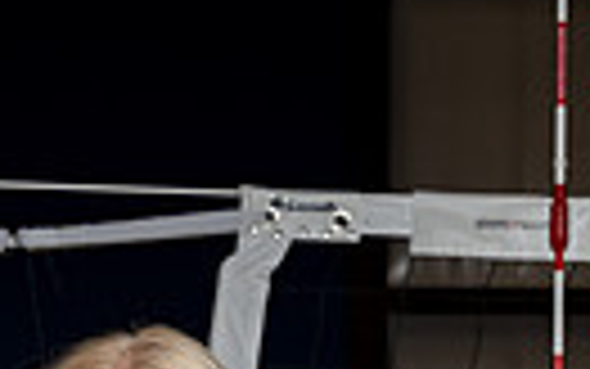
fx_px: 3603
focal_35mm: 224
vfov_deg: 5.6
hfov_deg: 9.3
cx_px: 153
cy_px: 981
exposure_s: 1/250
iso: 100
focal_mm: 64
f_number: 8
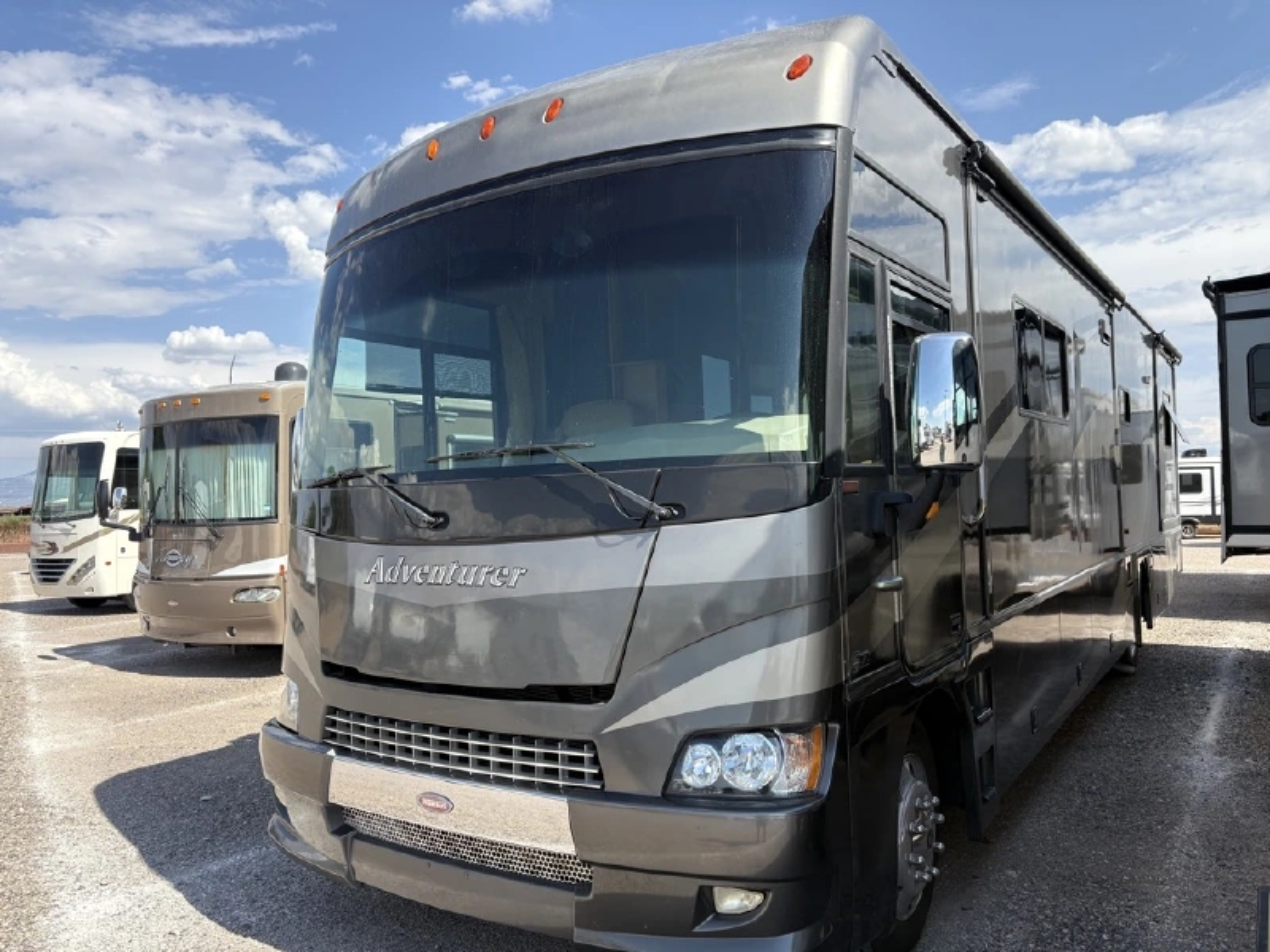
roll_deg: +1.7
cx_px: 635
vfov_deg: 53.1
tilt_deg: +1.6
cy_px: 476
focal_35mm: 26
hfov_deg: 67.3
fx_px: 954
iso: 50
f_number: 1.6
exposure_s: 1/2075
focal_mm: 5.96
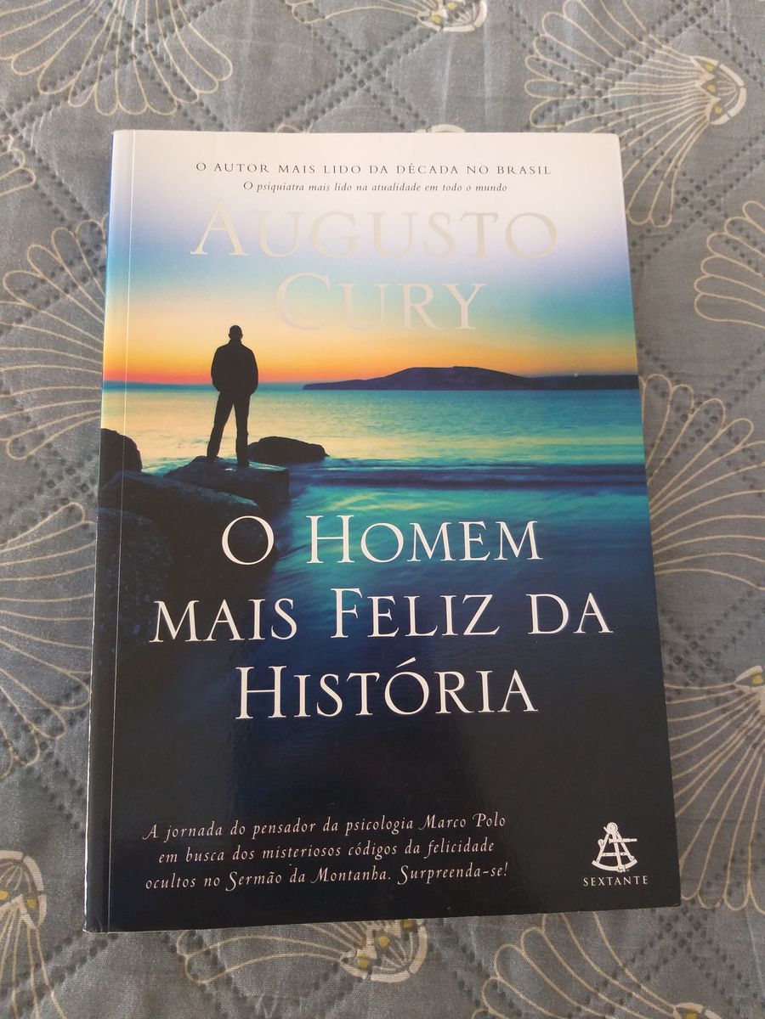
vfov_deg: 67.3
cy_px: 510
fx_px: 766
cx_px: 382
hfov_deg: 53.1
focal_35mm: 26
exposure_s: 1/60
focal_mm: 3.93
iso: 100
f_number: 1.7
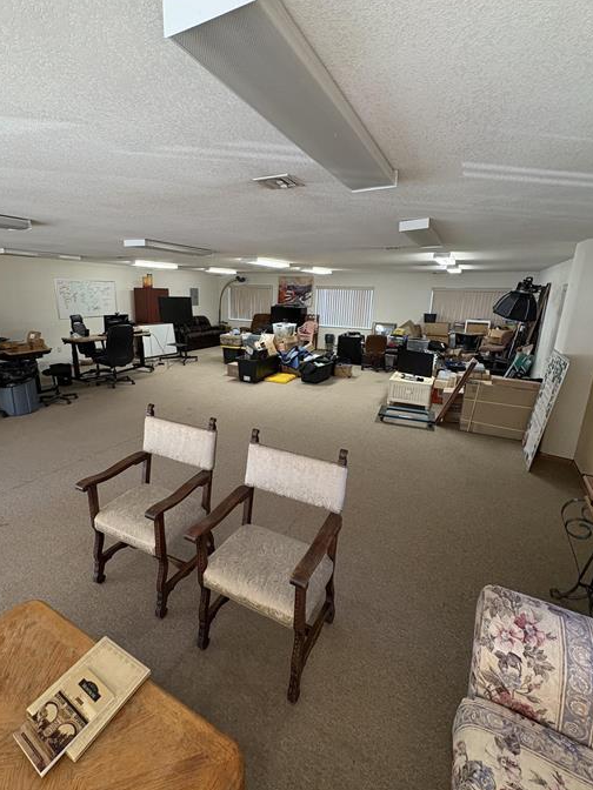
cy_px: 384
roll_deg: -1.5
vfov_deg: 94.5
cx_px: 276
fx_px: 365
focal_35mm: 16
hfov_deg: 78.0
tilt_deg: -13.2
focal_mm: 2.22
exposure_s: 1/60
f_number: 2.2
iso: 320
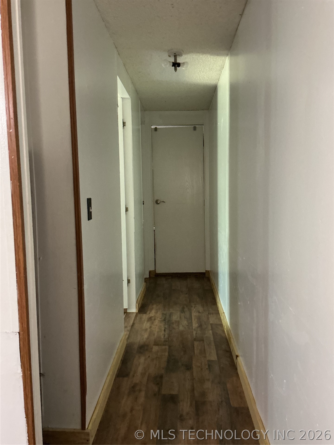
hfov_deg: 48.2
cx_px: 167
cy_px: 222
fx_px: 373
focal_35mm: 29
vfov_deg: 61.7
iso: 250
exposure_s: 1/30
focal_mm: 3
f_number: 1.8
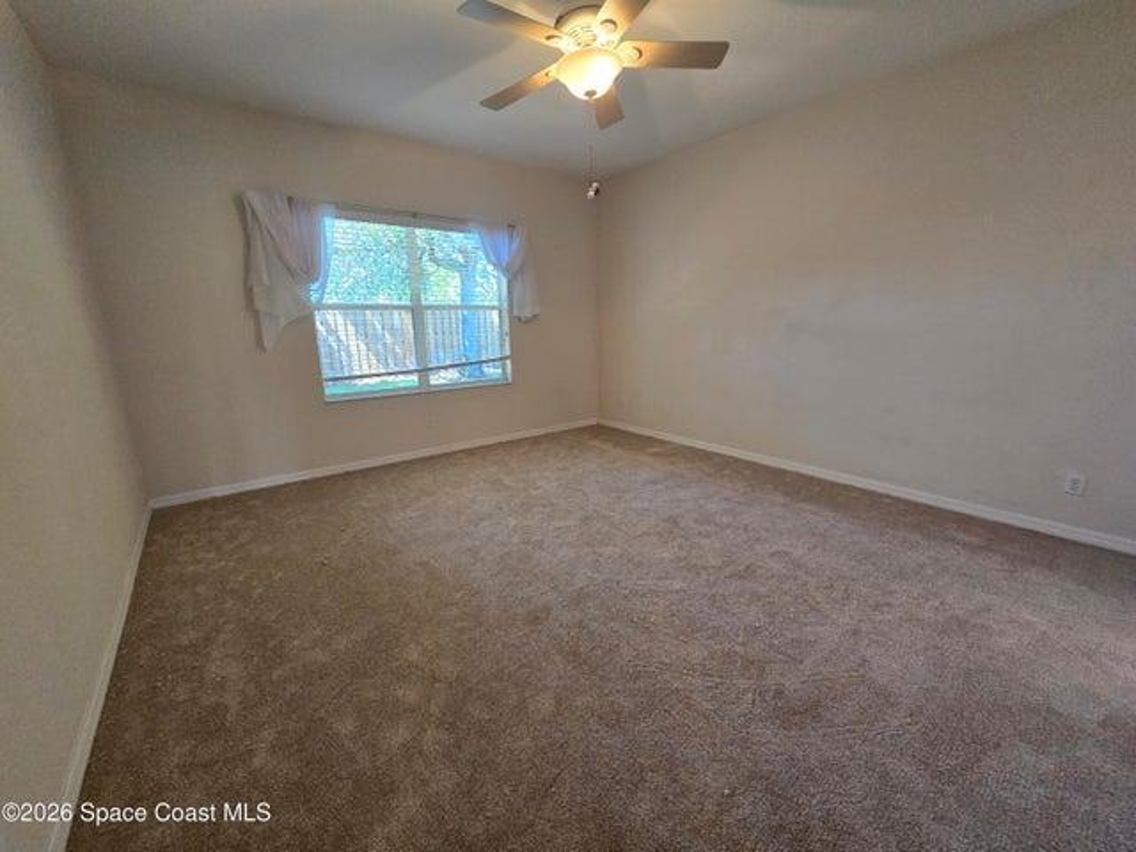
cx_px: 568
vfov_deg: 89.9
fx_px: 427
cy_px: 426
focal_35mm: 13
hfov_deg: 106.2
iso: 320
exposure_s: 1/60
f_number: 2.2
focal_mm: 2.2
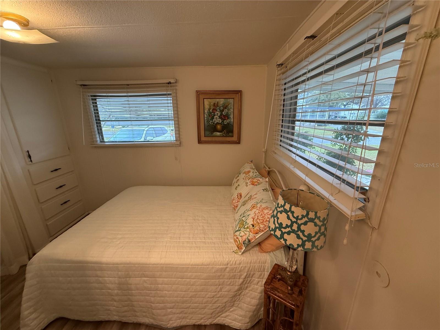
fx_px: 178
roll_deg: +1.1
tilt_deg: -15.6
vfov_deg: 85.7
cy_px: 165
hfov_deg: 102.1
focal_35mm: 14
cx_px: 220
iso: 320
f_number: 2.2
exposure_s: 1/120
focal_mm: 2.22
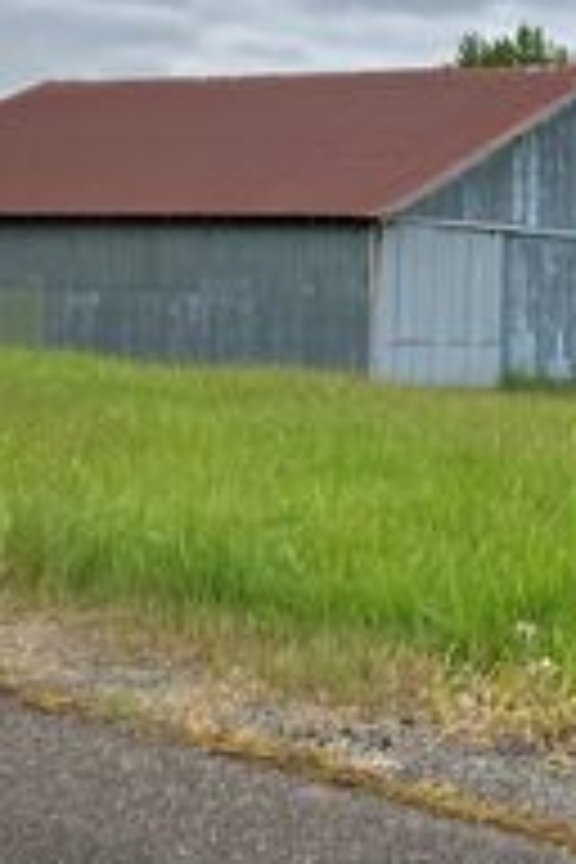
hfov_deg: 15.8
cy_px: 367
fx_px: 1824
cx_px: 972
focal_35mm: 76
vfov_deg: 26.6
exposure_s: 1/1799
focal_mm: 3.99
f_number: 1.8
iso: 32
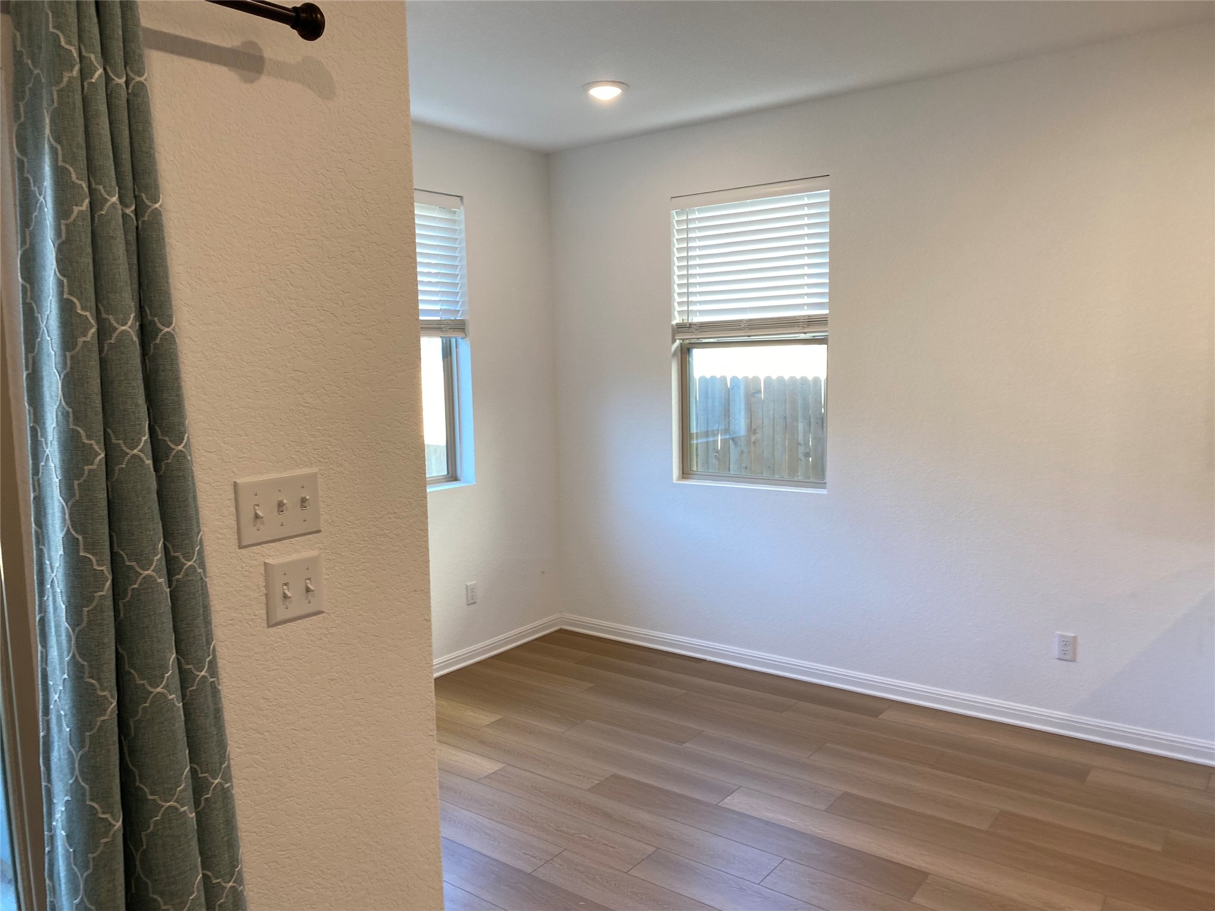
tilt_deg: -6.2
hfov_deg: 67.3
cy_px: 456
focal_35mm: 26
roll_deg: +0.2
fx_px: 913
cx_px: 608
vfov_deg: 53.1
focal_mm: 4.25
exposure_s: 1/120
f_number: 1.8
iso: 80
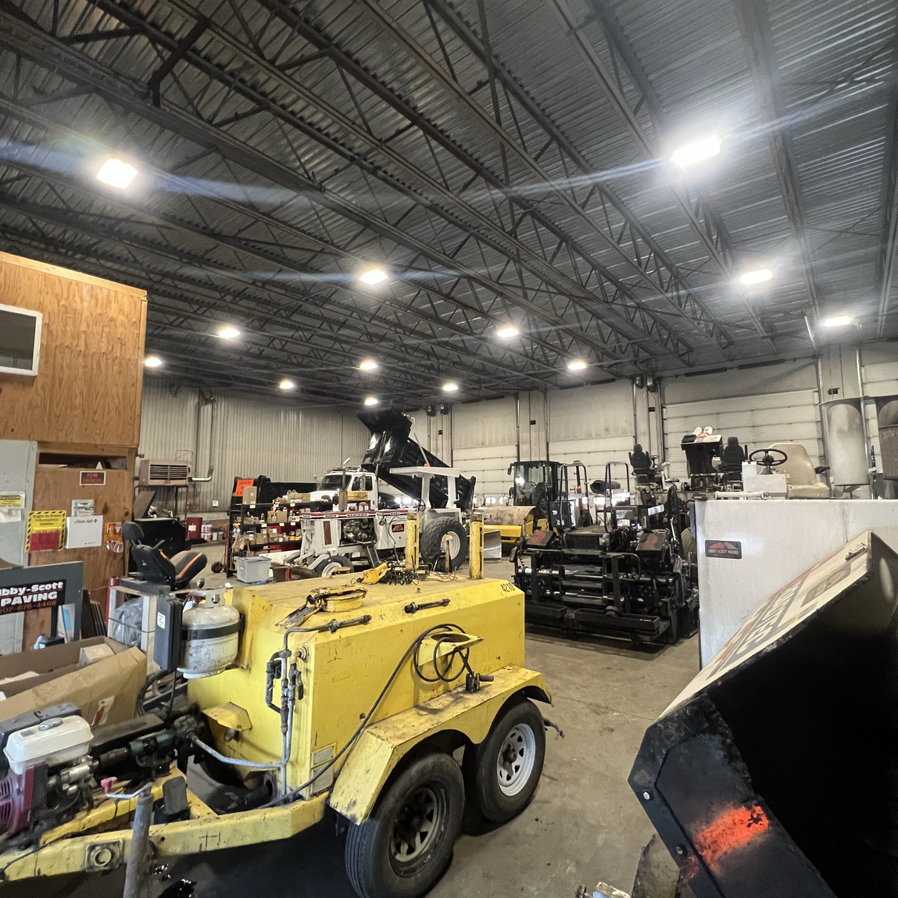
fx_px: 470
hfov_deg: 87.0
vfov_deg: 87.4
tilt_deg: +5.2
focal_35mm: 16
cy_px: 440
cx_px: 505
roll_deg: +0.7
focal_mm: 1.57
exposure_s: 1/60
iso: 500
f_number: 1.8
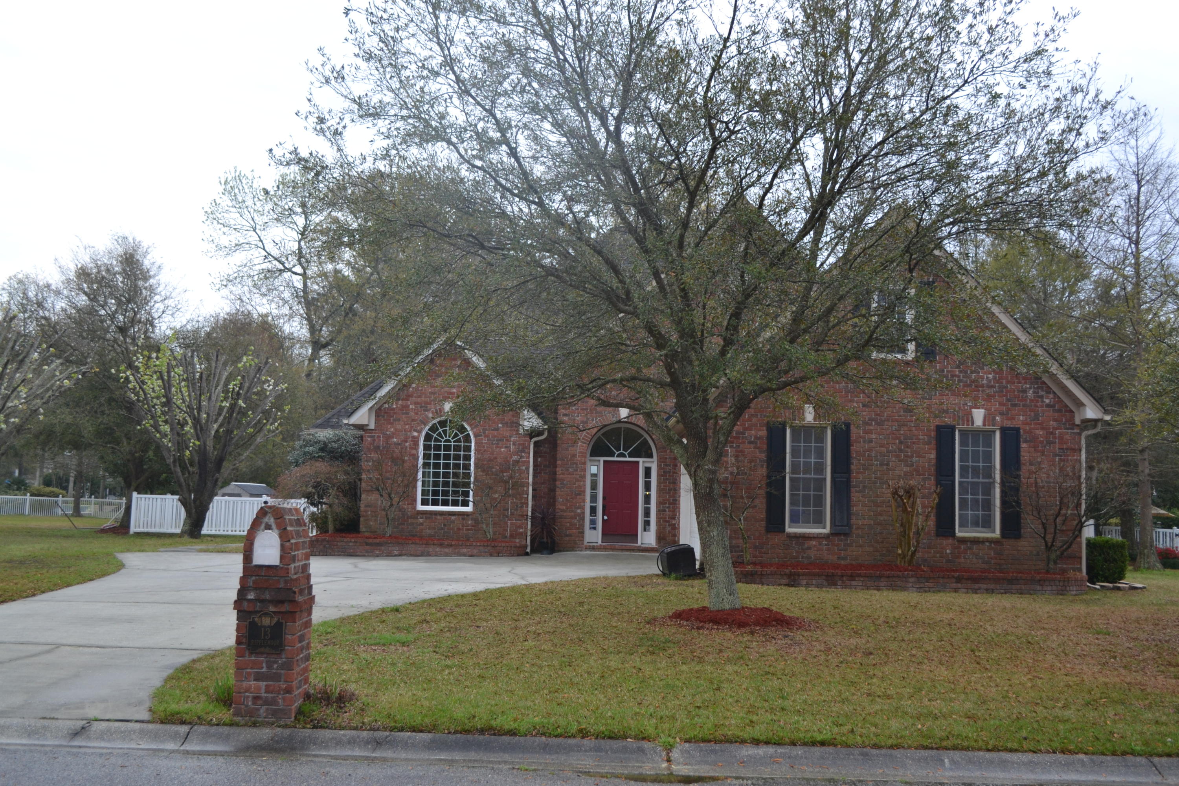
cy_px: 393
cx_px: 590
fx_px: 1179
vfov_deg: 36.9
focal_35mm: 36
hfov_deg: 53.1
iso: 400
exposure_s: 1/50
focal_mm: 24
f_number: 4
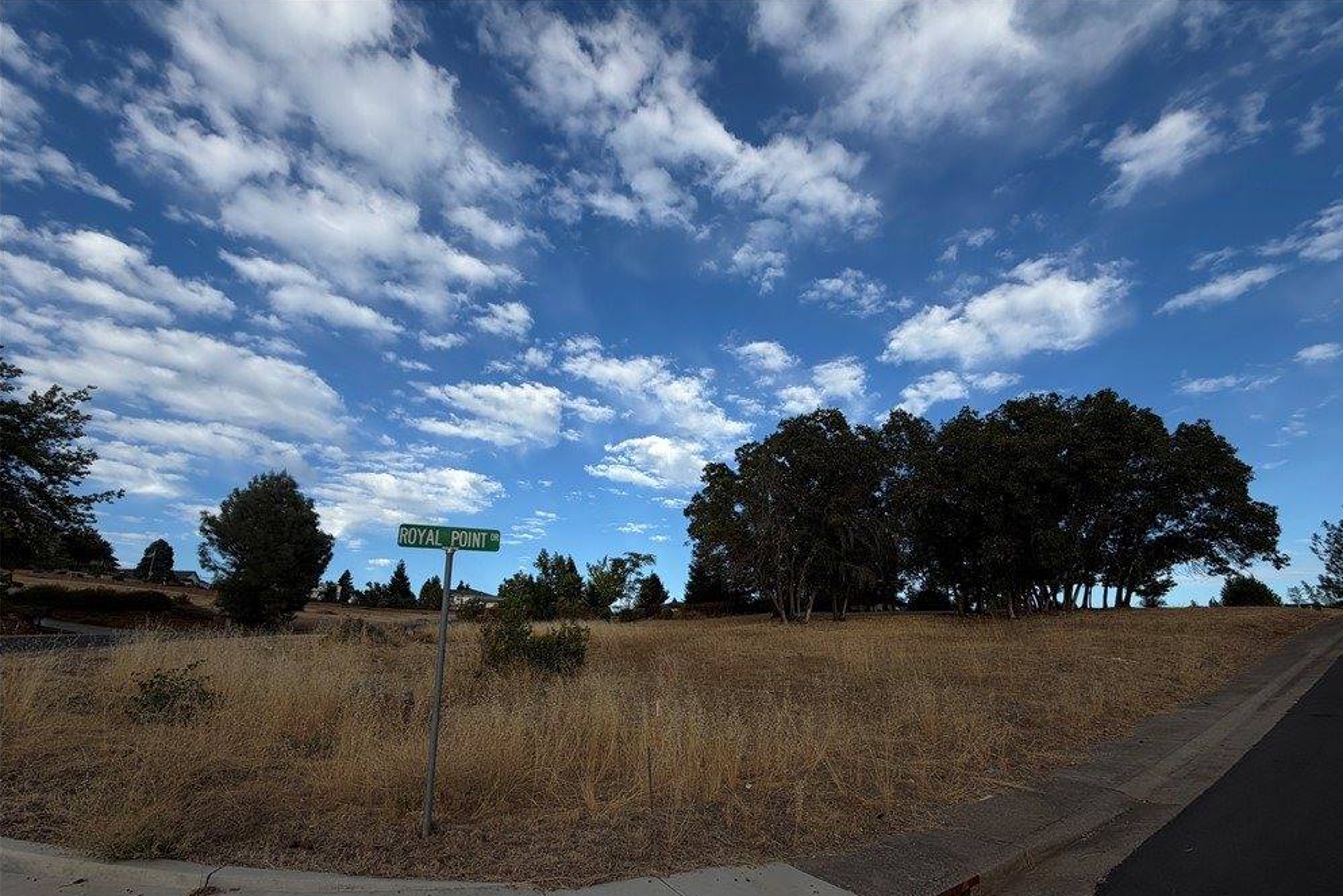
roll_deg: +0.7
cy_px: 515
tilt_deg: +14.1
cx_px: 690
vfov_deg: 76.9
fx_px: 560
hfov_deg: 100.4
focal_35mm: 15
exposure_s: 1/770
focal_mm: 2.22
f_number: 2.2
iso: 20
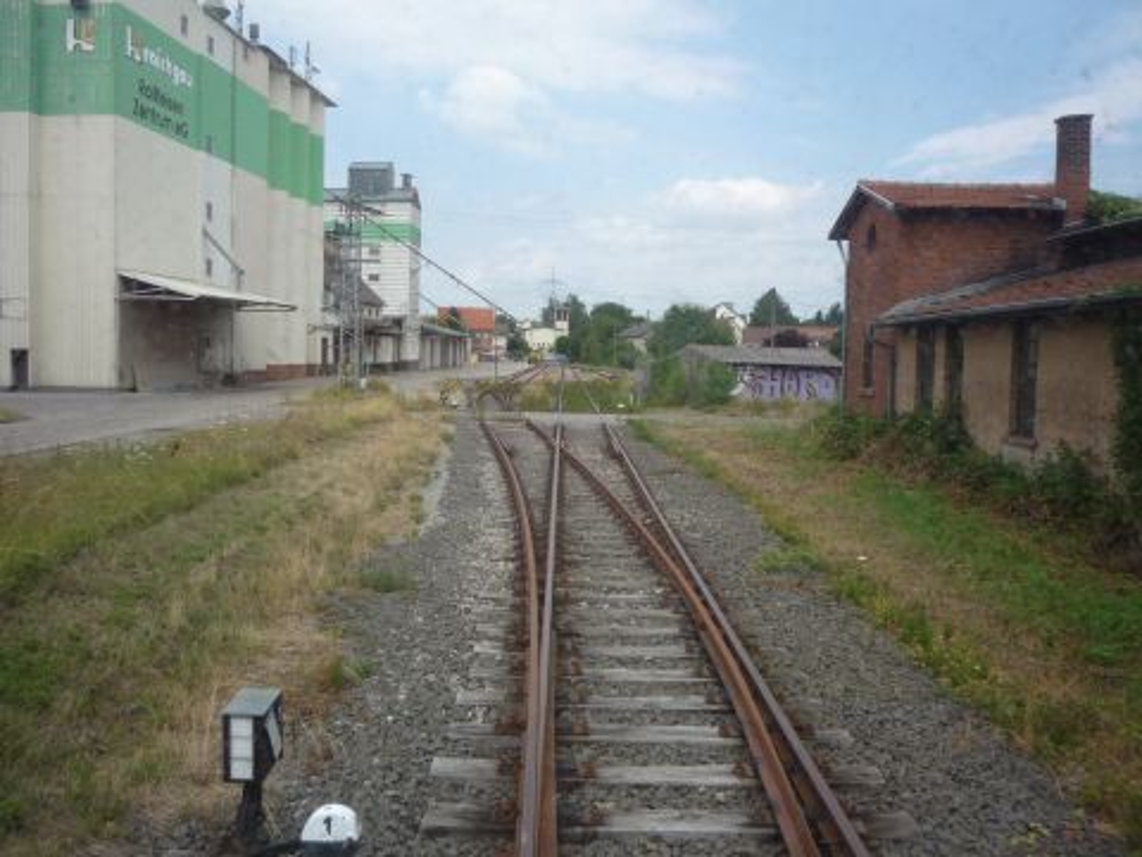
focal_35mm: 32
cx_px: 571
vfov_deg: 44.2
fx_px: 1056
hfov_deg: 56.8
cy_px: 428
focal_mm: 5.2
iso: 100
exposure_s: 1/400
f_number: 4.5
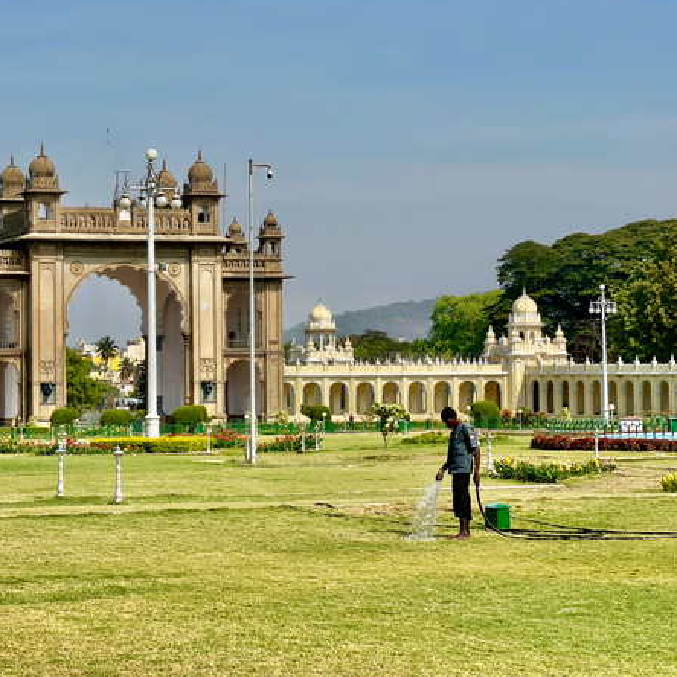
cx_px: 259
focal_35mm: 92
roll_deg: +0.1
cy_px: 335
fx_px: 2036
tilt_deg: +1.0
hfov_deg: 18.9
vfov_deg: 18.9
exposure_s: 1/791
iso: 32
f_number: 2.8
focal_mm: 9
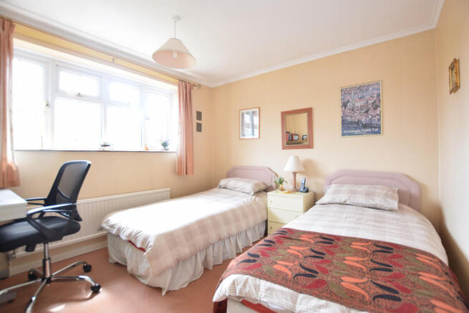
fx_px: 195
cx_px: 234
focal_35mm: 15
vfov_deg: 77.4
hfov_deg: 100.4
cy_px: 156
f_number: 4
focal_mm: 10
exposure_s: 1/60
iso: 400
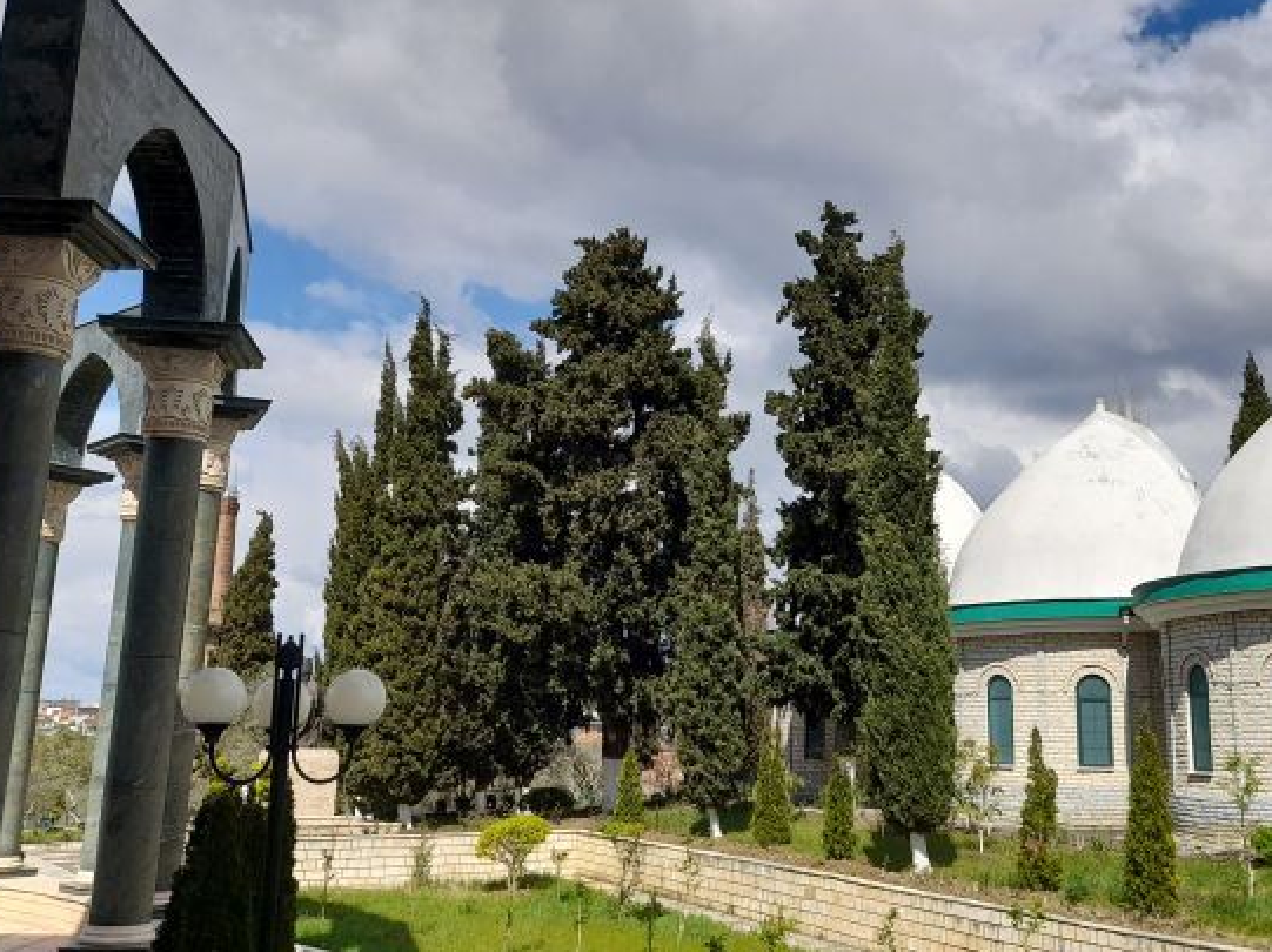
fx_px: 1359
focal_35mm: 37
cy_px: 454
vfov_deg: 38.6
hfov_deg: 49.7
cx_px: 795
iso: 20
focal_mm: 4.6
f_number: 2
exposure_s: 1/1508
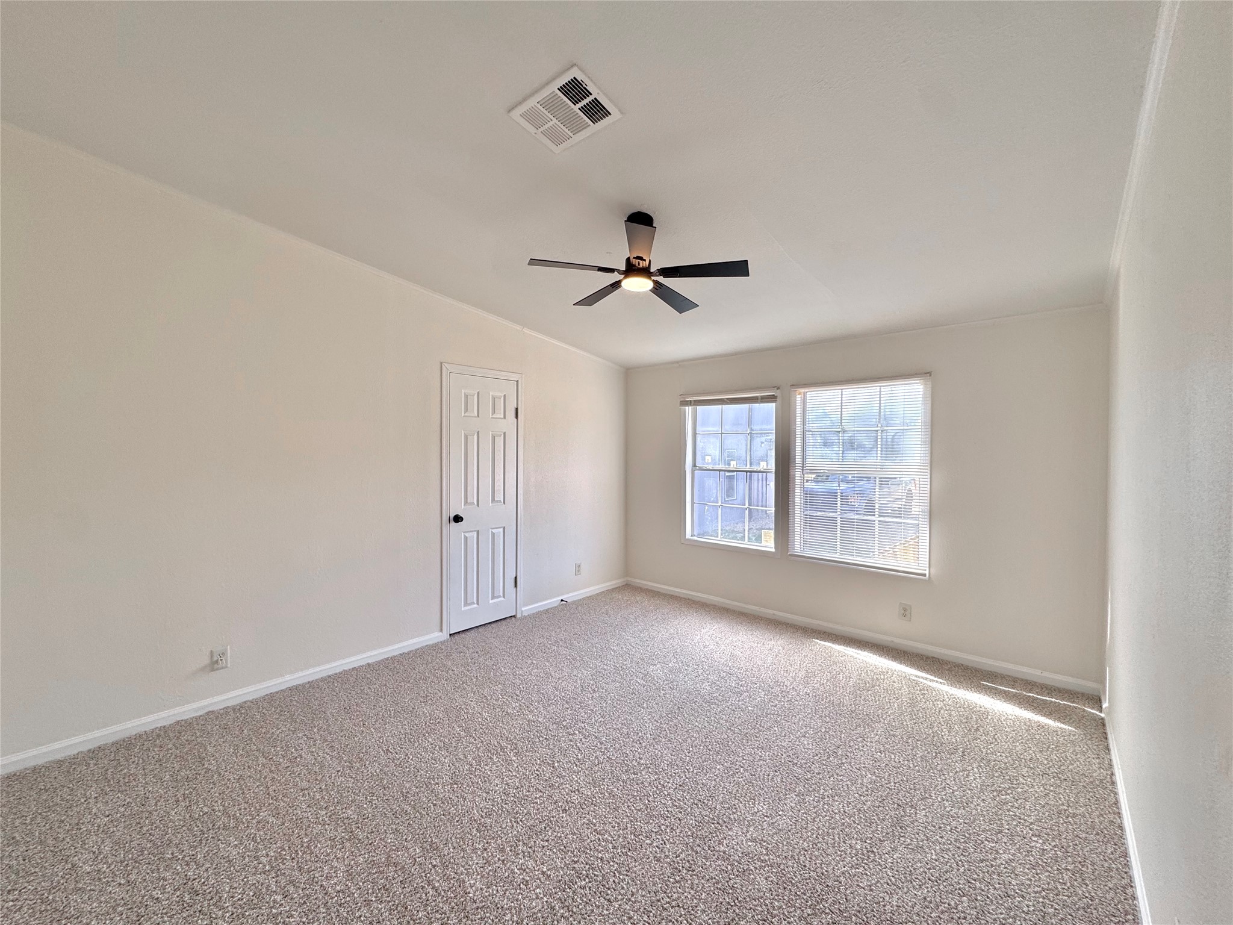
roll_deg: -0.7
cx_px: 616
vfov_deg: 85.7
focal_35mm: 14
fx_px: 499
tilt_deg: -1.9
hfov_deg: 102.1
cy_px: 462
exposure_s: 1/212
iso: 40
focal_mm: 2.22
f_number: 2.2
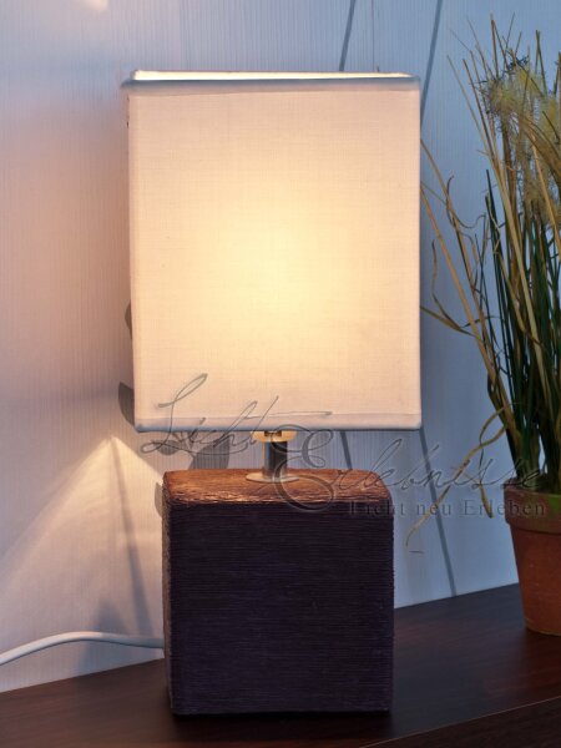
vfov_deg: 15.4
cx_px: 280
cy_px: 374
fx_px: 2766
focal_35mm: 128
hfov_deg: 11.6
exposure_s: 1/10
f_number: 14
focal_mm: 64
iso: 100
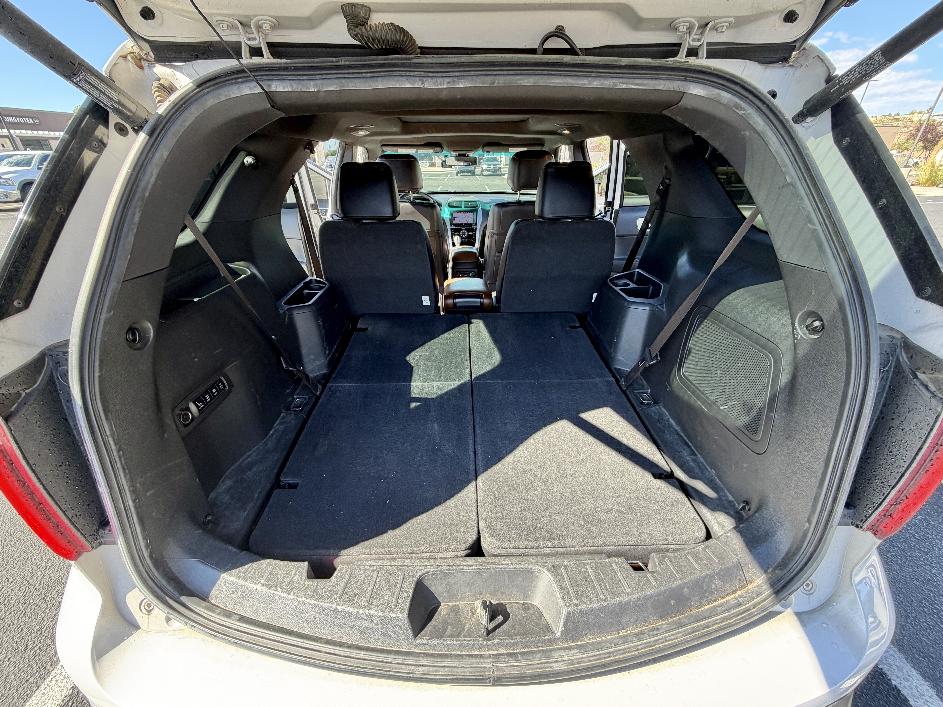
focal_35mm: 14
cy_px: 354
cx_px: 472
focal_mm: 2.22
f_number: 2.2
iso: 50
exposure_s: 1/121
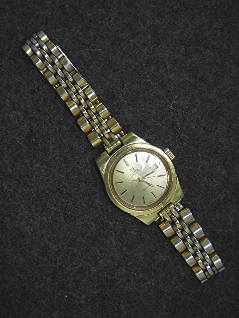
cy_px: 159
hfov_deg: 24.8
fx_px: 543
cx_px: 120
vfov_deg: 32.7
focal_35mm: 59
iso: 645
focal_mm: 10.6
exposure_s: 1/30
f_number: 8
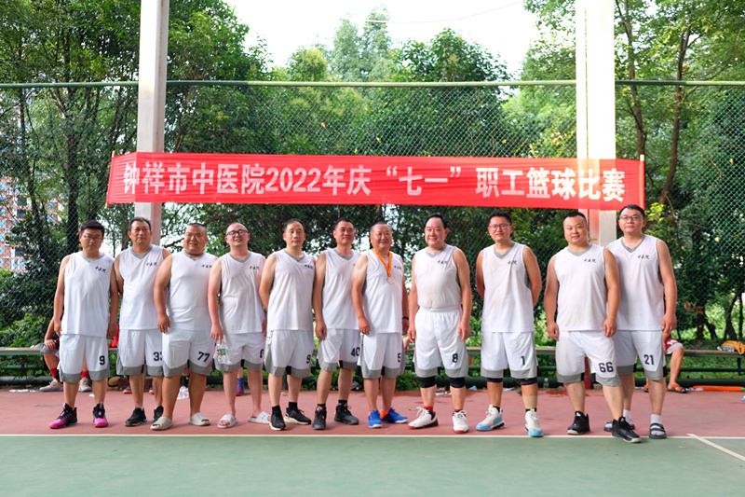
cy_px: 248
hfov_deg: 63.7
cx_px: 372
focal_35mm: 29
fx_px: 600
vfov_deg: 44.9
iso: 200
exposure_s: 1/125
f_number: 2.8
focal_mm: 19.6
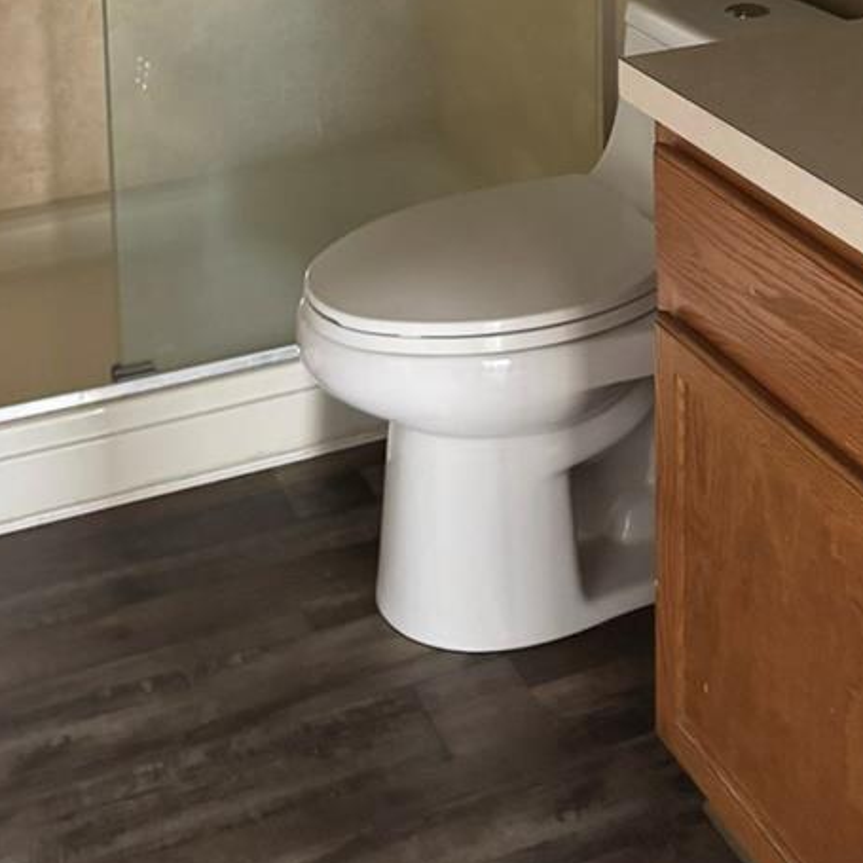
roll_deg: +3.0
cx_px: 410
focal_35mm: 56
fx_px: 1580
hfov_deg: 30.6
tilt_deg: -8.8
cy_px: -188
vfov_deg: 26.9
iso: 800
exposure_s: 1/60
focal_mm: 6.76
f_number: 1.78
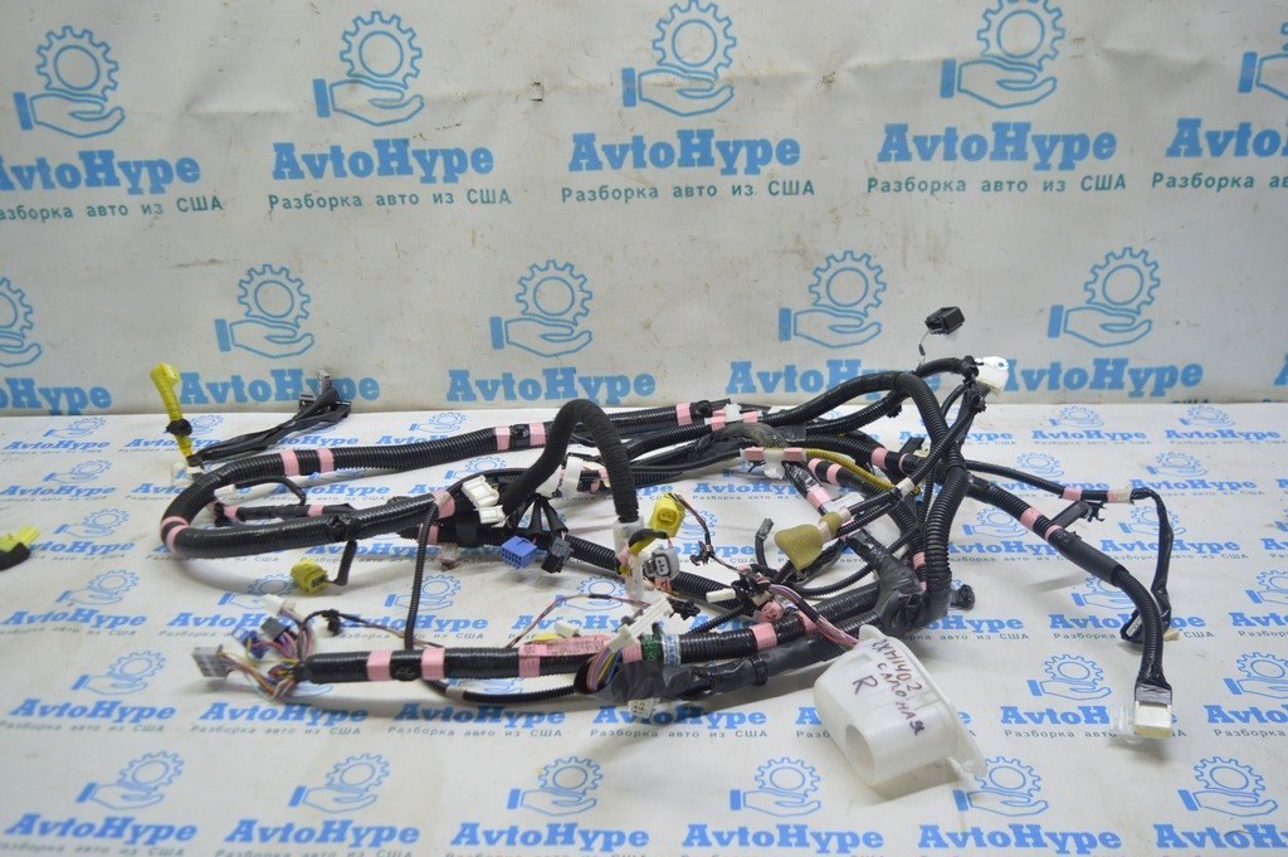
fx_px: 1126
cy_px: 428
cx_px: 644
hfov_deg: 59.5
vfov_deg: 41.6
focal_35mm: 32
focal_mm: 21
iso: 400
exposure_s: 1/40
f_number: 3.8
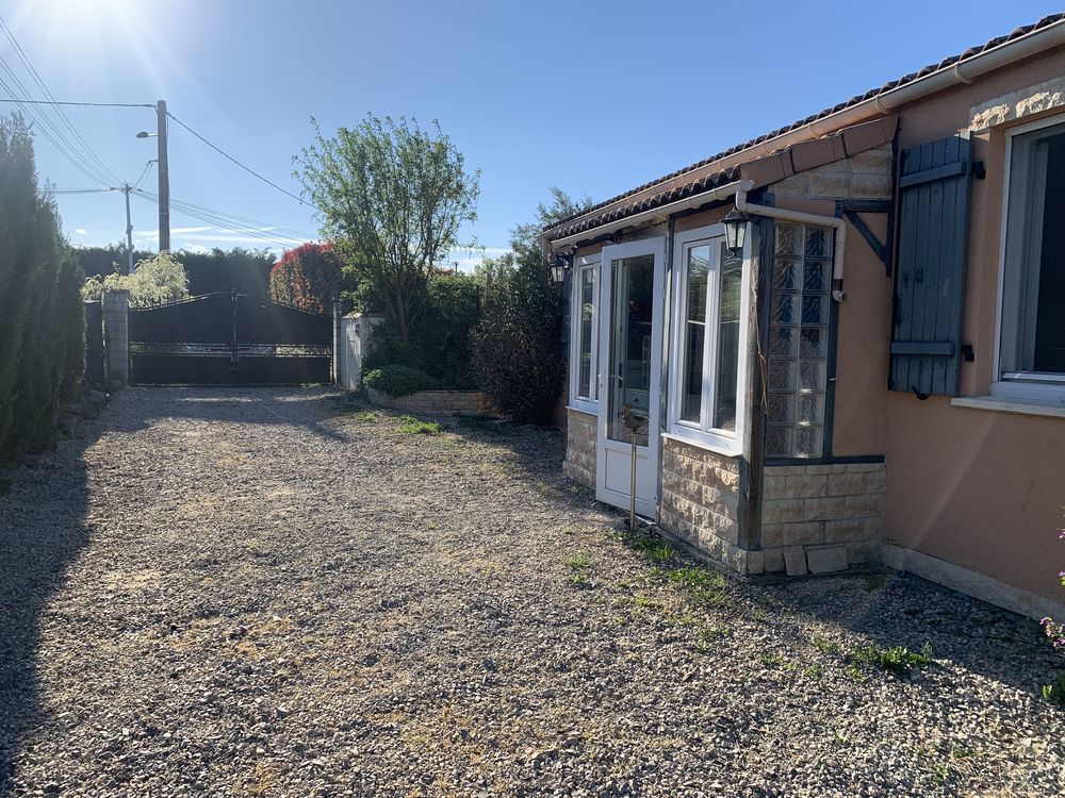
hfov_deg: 67.3
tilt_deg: -7.0
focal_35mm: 26
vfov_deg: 53.1
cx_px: 532
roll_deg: +0.0
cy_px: 399
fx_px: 800
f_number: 1.8
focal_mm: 4.25
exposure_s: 1/1916
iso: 25
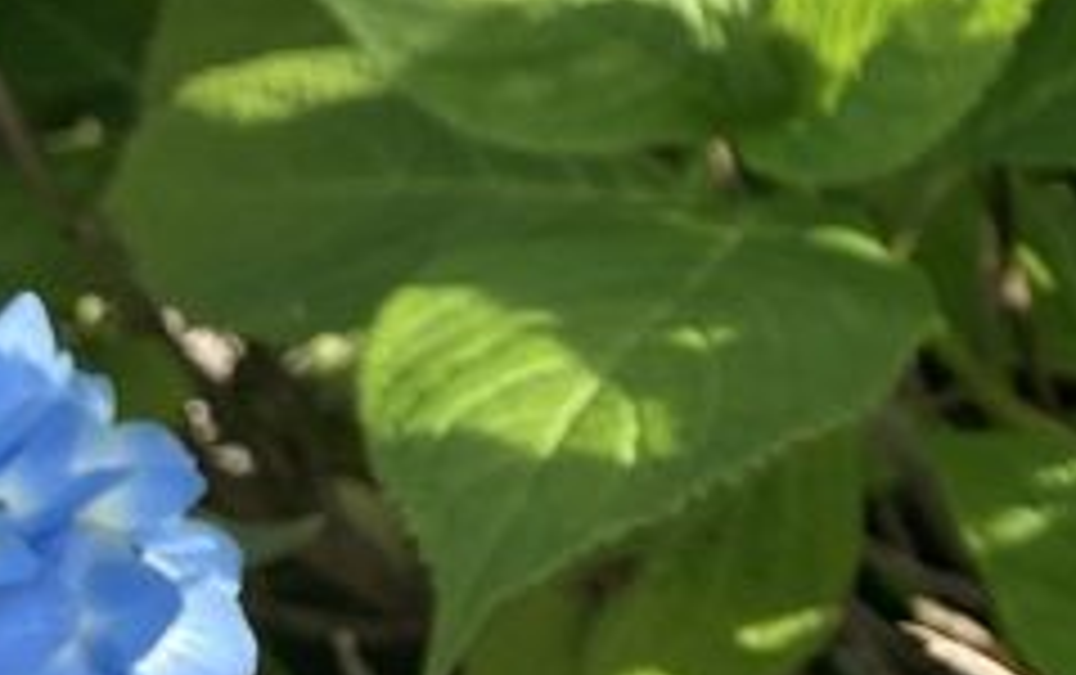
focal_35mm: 101
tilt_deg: -13.0
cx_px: 1785
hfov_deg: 17.6
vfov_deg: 12.9
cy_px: 124
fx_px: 2965
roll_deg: -1.1
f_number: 1.8
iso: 20
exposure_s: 1/657
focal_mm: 3.99
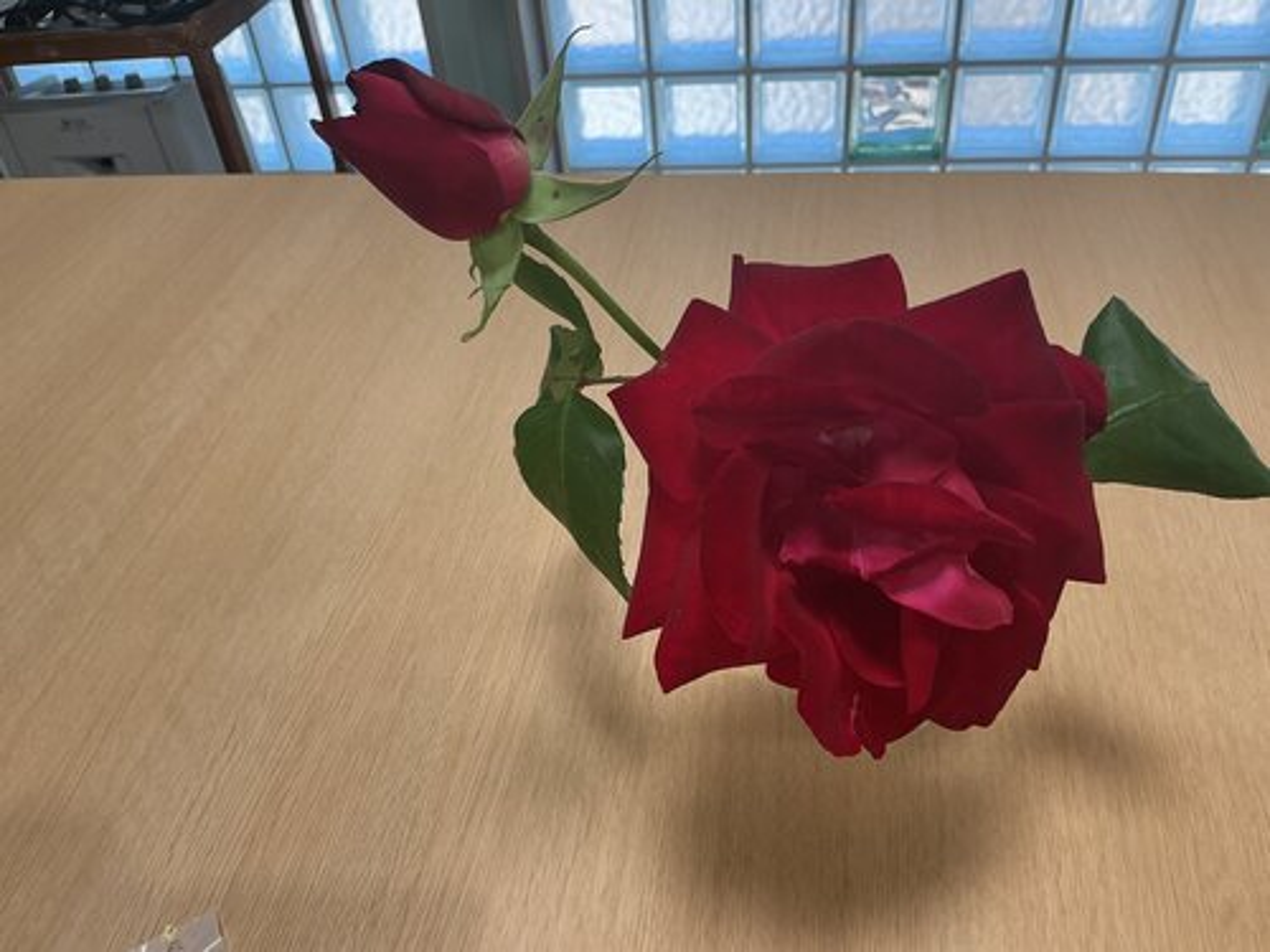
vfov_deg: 48.2
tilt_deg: -40.9
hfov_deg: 61.7
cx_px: 635
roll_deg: +6.0
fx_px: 1064
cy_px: 476
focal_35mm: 29
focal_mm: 3
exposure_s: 1/120
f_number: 1.8
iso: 50
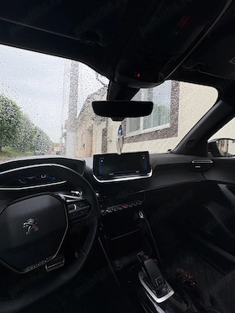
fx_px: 136
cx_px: 118
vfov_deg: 98.2
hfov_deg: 81.8
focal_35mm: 15
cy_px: 155
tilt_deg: -0.5
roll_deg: -2.3
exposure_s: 1/544
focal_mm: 2.22
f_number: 2.2
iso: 40
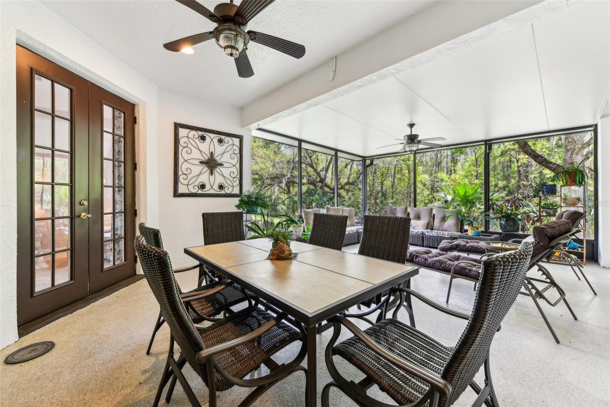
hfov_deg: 104.3
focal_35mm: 14
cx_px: 305
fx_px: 237
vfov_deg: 81.2
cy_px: 204
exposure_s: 1/15
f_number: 8
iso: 400
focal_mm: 14
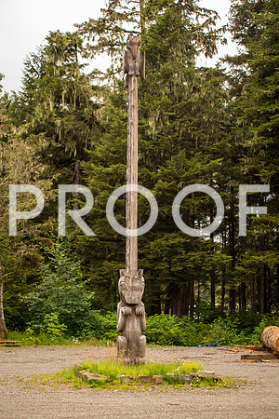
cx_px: 140
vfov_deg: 28.1
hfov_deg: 18.9
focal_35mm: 72
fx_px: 837
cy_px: 210
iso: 200
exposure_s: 1/500
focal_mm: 72
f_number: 2.8
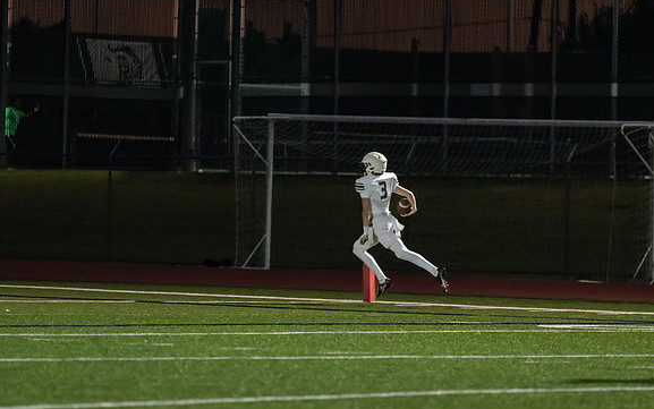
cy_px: 229
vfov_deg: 4.5
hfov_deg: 7.2
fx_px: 5224
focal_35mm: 293
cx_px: 381
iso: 3200
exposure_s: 1/1250
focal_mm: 175
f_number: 2.8
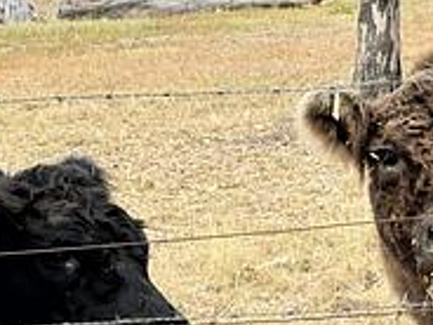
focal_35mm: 162
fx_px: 2026
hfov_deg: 12.2
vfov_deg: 9.2
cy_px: 230
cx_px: 247
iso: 64
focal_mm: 6.86
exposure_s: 1/1366
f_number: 1.78
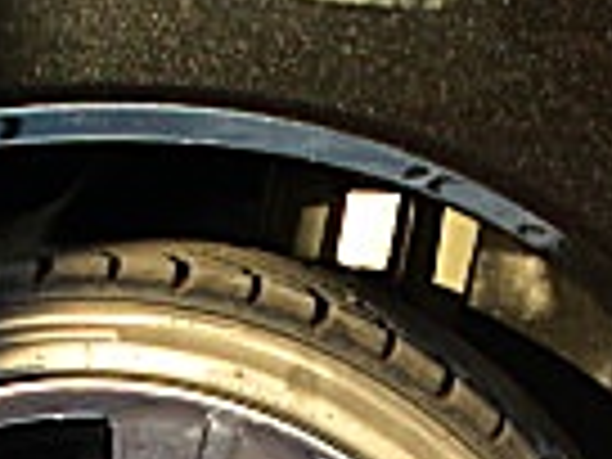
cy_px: 630
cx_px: 446
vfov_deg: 8.6
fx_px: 2988
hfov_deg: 11.7
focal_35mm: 169
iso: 50
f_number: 2.8
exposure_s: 1/125
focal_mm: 6.3
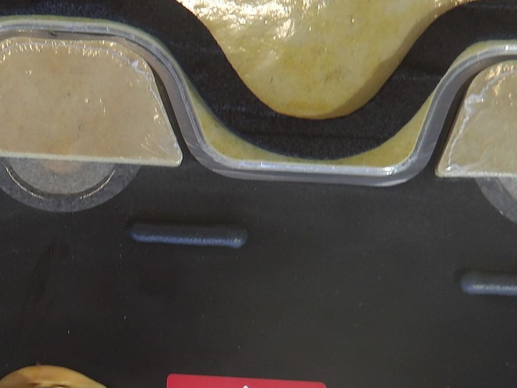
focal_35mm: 67
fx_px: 1001
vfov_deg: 21.2
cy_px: 382
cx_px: -26
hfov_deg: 27.0
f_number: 3
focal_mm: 4.9
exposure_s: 1/60
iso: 100
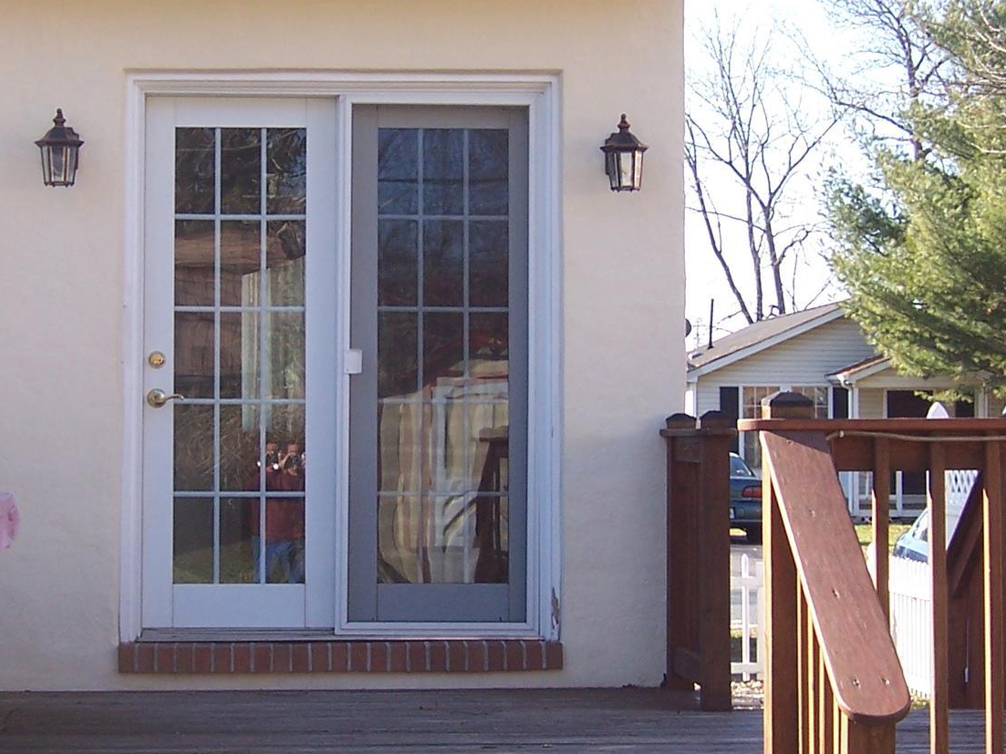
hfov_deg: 21.5
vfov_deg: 16.2
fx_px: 2644
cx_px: 370
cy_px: 308
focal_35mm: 91
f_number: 4
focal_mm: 8.2
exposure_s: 1/180
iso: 80
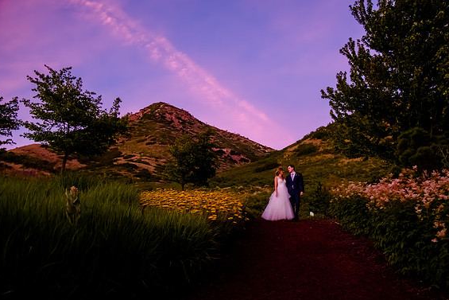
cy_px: 153
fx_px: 424
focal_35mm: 34
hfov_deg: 55.8
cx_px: 237
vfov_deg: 38.9
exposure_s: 1/500
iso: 5000
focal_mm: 31
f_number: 4
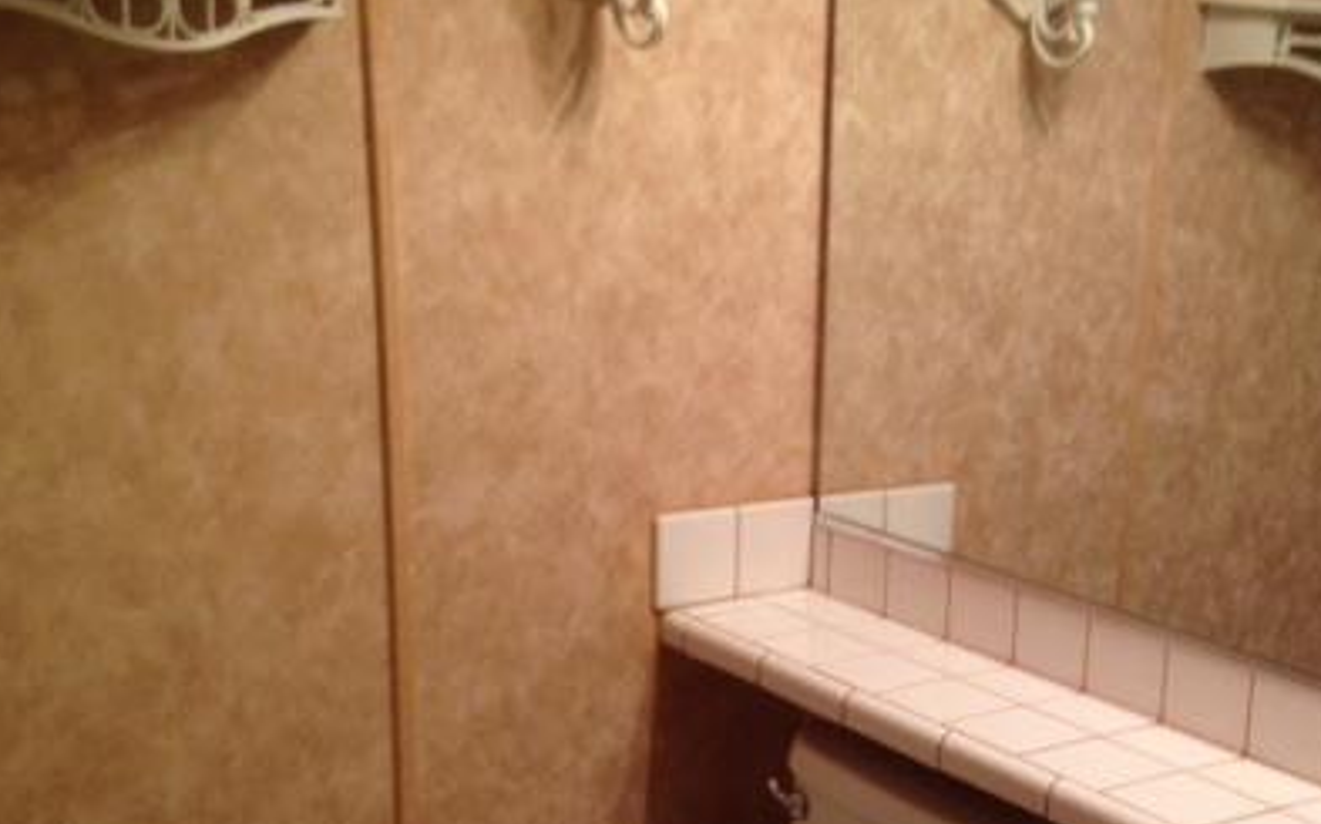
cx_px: 860
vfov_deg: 22.4
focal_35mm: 57
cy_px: 659
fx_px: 2051
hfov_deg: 35.4
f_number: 2.4
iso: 50
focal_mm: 4.12
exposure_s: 1/20
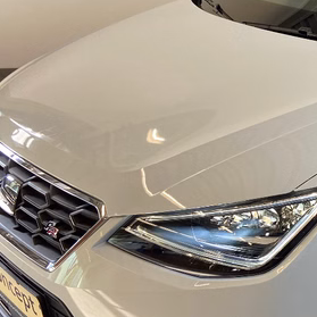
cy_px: 147
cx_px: 373
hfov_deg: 23.9
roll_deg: +1.0
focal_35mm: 66
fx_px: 684
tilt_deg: -22.5
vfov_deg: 26.1
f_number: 1.8
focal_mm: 4.25
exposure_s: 1/100
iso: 80
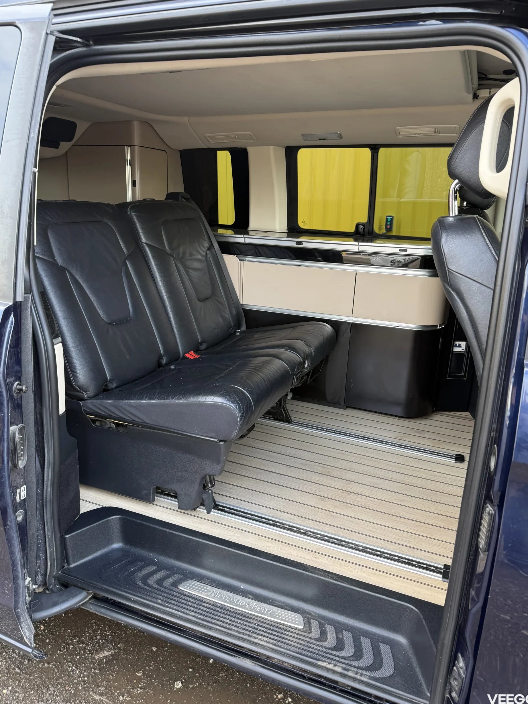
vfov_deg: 69.4
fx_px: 509
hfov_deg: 54.9
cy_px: 341
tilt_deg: -16.1
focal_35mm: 25
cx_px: 264
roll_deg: -1.9
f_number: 1.78
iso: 80
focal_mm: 6.76
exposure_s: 1/121
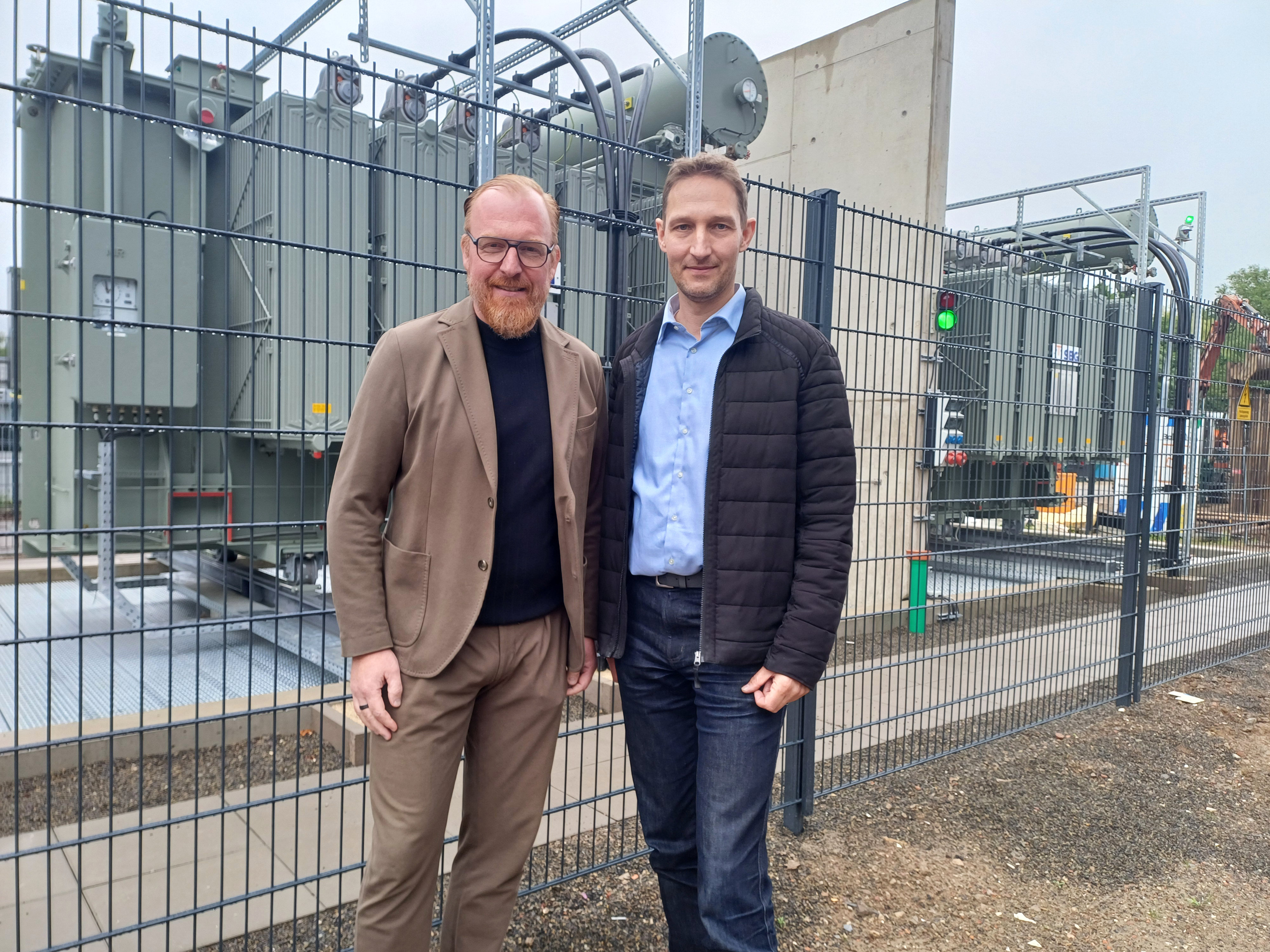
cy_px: 476
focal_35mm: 25
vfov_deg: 54.9
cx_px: 635
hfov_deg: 69.4
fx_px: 917
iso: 50
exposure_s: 1/157
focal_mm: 4.7
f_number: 1.8
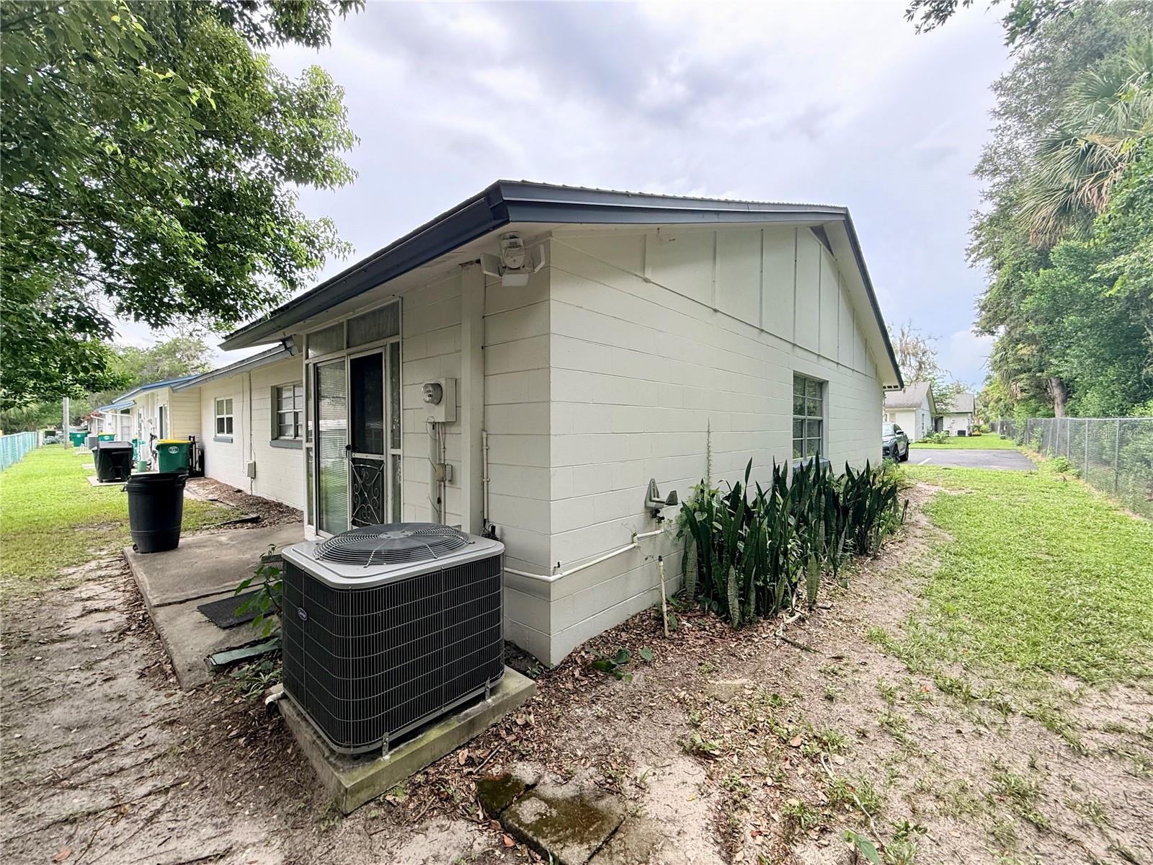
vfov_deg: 85.7
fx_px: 466
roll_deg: +0.3
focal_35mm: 14
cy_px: 432
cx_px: 576
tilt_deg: -0.2
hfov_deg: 102.1
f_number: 2.2
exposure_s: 1/136
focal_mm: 2.22
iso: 64
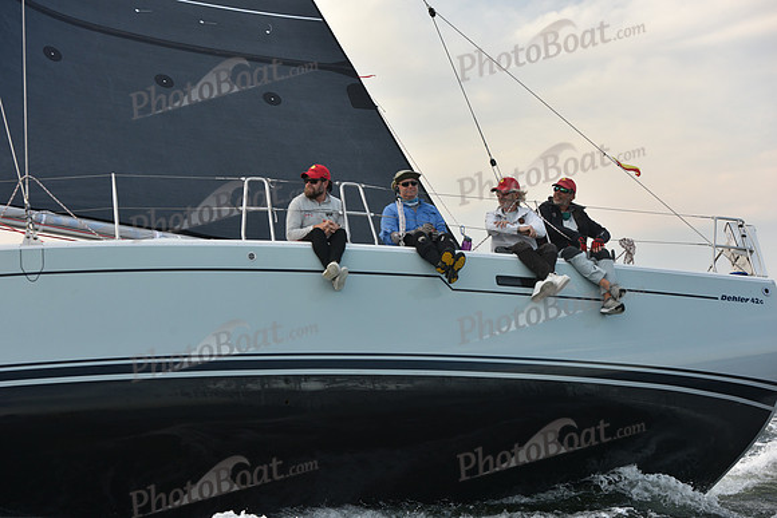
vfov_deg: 19.5
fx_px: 1511
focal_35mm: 70
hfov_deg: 28.8
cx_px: 388
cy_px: 259
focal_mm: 70
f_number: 5.6
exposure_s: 1/400
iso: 250
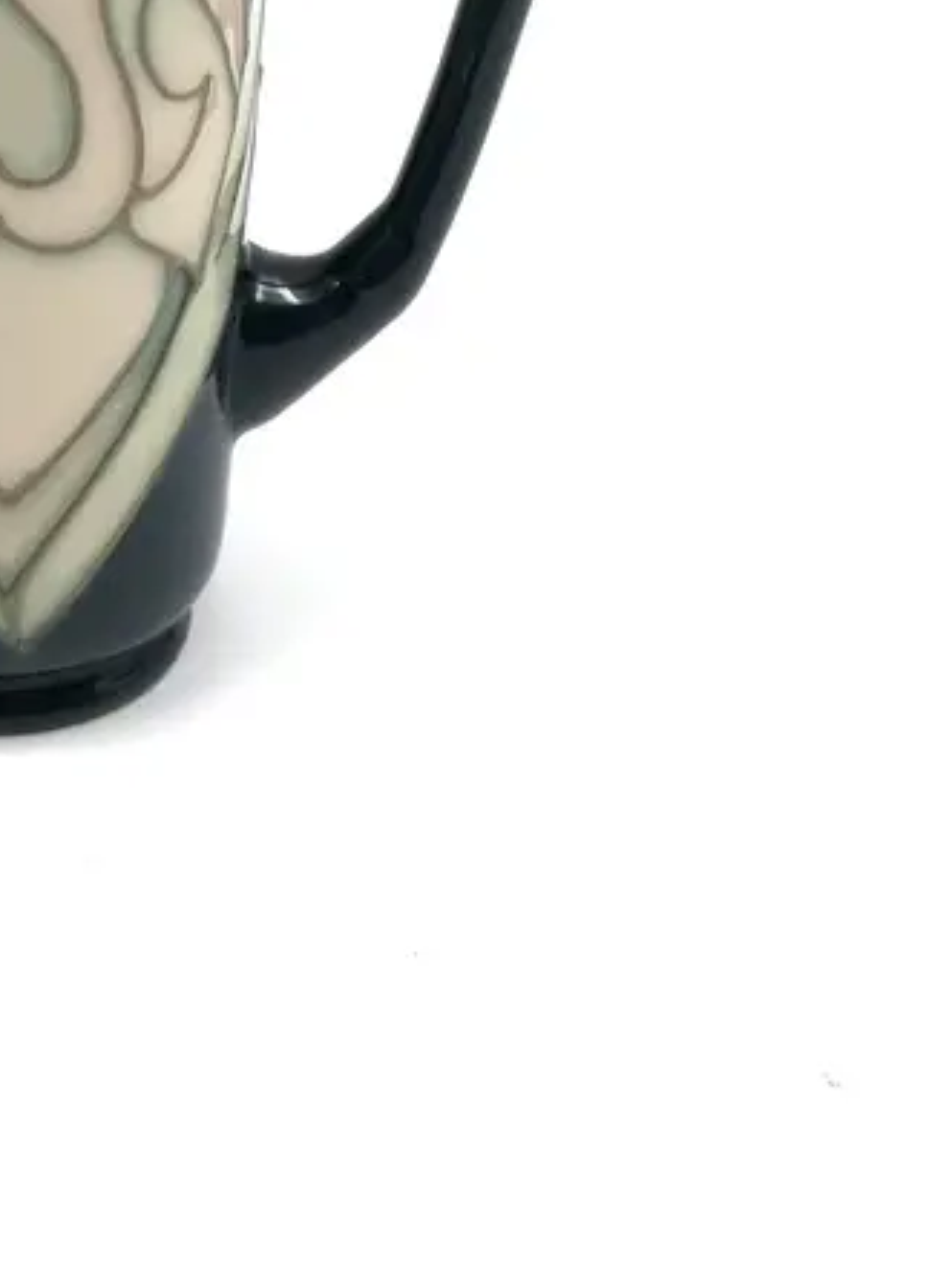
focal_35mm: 65
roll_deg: -0.1
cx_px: -20
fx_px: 2382
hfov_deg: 21.7
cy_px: -98
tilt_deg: -16.1
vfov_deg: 27.5
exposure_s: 1/282
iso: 20
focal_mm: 3.99
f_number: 1.8
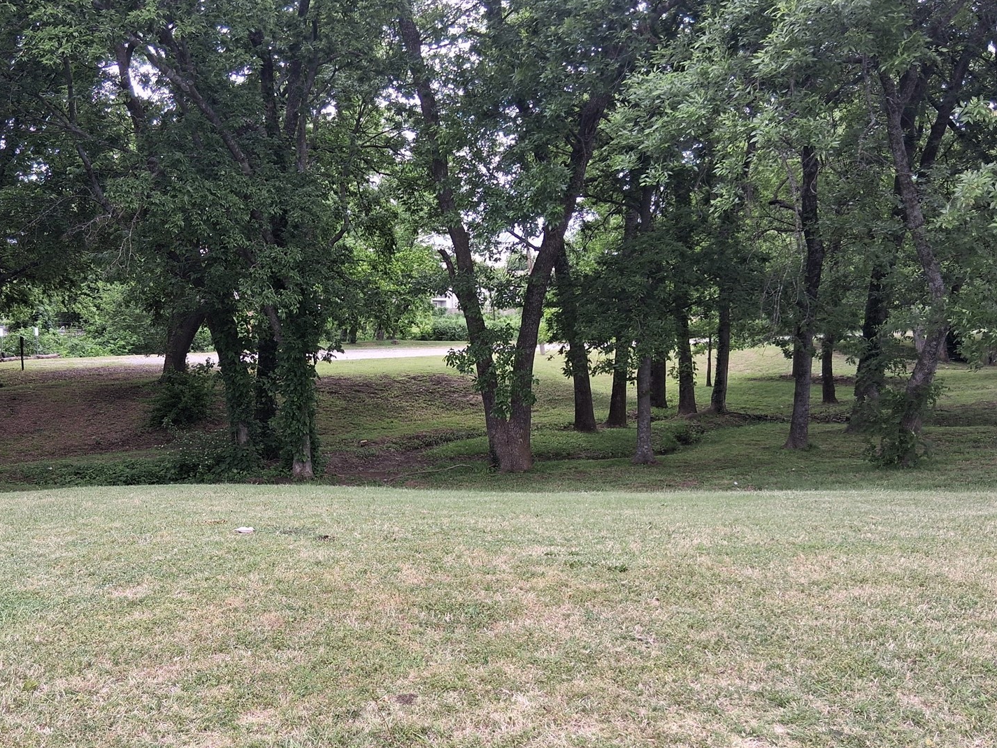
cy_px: 444
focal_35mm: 35
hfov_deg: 52.2
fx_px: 1008
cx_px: 390
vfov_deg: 40.6
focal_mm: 3.98
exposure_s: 1/120
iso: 40
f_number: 1.8
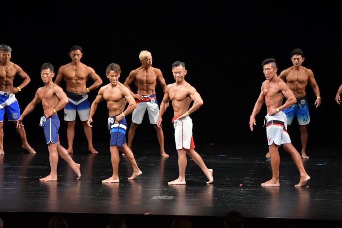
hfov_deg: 11.6
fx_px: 1680
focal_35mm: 177
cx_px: 173
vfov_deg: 7.7
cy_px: 114
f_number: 5.6
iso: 3200
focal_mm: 116
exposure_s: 1/400
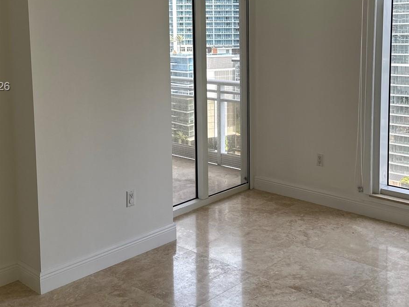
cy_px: 87
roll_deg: +0.5
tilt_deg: -5.0
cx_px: 239
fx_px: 520
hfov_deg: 42.8
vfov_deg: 32.4
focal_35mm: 44
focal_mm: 6.86
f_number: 1.78
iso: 80
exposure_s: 1/473
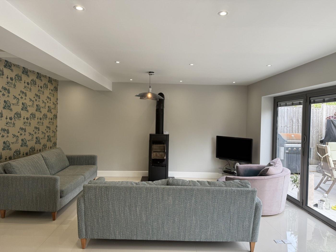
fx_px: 233
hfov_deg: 71.6
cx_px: 168
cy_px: 126
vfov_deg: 56.8
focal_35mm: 24
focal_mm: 6.76
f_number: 1.78
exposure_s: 1/195
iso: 64
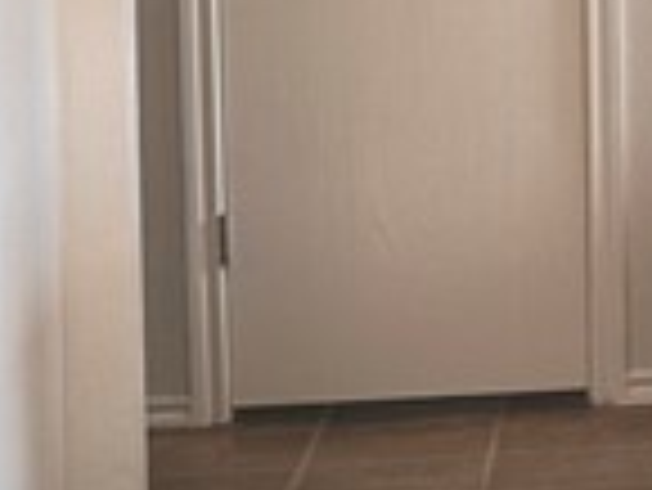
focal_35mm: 169
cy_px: -36
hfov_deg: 9.7
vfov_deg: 8.7
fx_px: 3186
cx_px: 1794
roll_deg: -1.0
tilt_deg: -4.2
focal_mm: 6.86
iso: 100
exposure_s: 1/121
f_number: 1.78
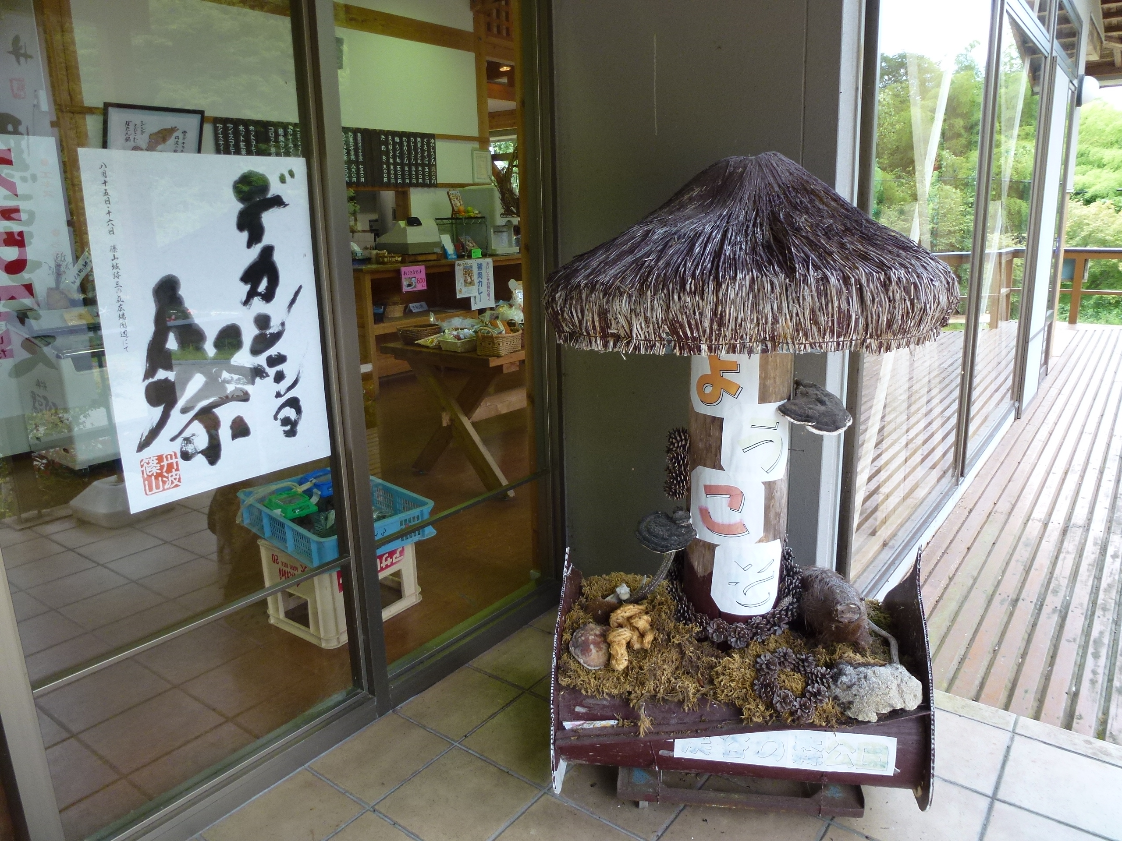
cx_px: 561
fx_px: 778
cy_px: 420
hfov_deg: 71.6
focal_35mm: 24
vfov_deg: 56.8
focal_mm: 4.3
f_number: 3.3
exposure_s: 1/60
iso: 125
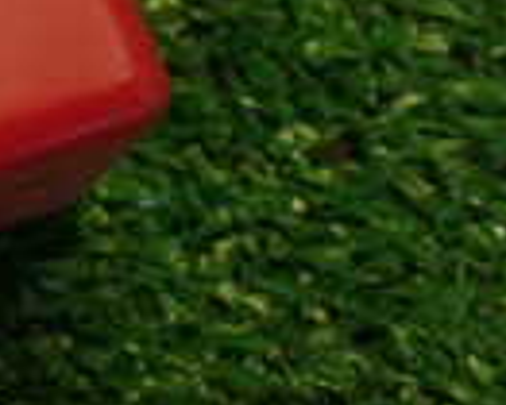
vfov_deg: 10.6
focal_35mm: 143
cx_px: -587
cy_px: -135
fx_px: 2143
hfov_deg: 11.7
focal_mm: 5.79
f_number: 2.4
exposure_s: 1/50
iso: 200
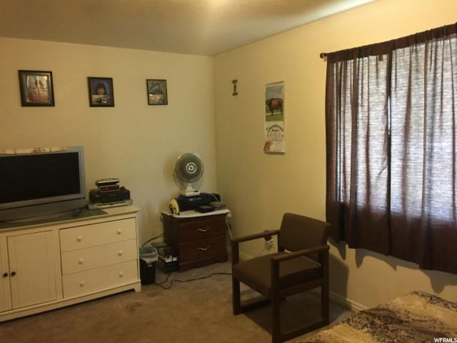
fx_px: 383
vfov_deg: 48.2
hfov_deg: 61.7
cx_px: 228
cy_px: 172
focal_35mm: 29
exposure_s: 1/4
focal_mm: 4.15
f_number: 2.2
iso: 64
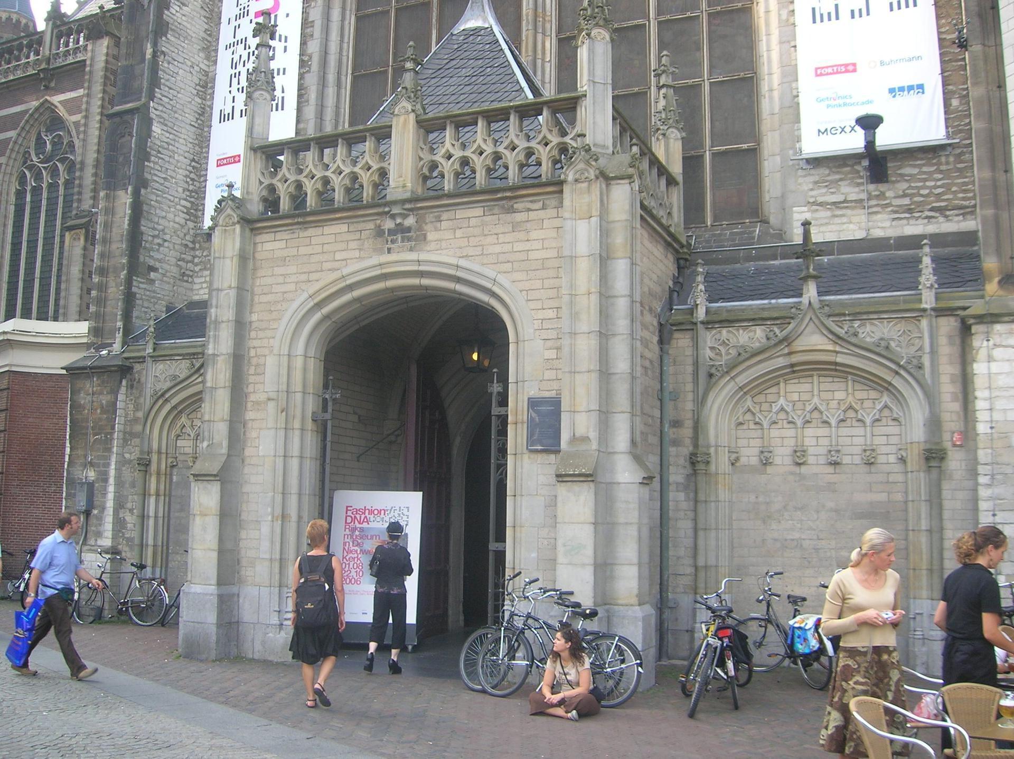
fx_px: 995
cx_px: 507
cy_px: 380
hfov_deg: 54.0
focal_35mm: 34
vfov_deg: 41.7
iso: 50
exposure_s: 1/95
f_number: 2.9
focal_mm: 5.7
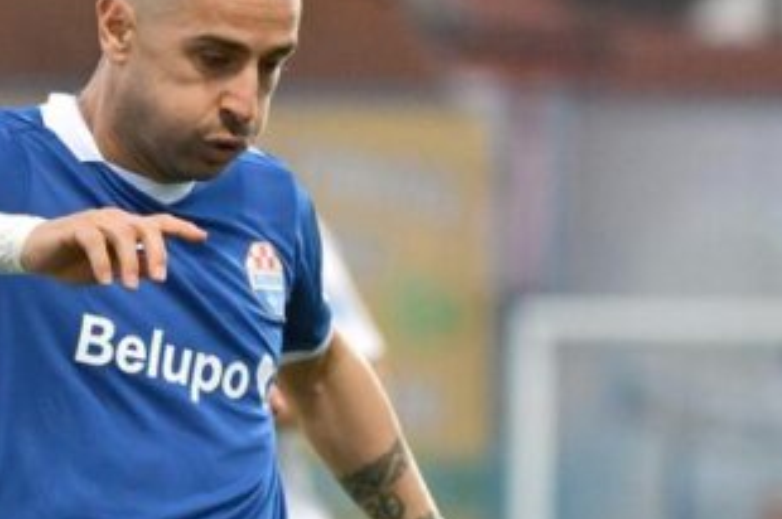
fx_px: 17663
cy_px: 746
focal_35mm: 814
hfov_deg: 2.5
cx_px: -172
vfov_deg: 1.7
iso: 2800
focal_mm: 200
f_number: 4
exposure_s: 1/1250
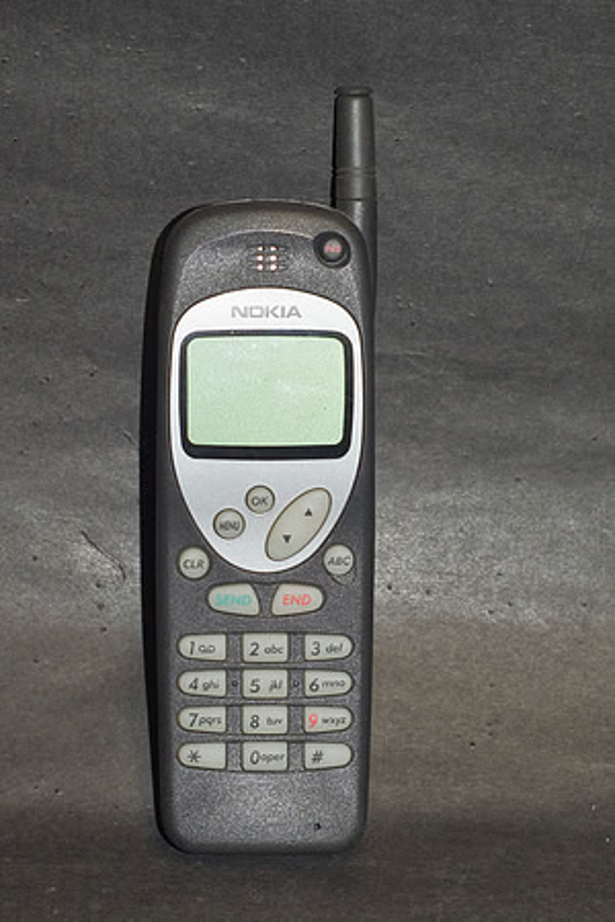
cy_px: 461
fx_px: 1922
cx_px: 308
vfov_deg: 27.0
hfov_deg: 18.2
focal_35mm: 75
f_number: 5.6
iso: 400
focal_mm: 50
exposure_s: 1/80
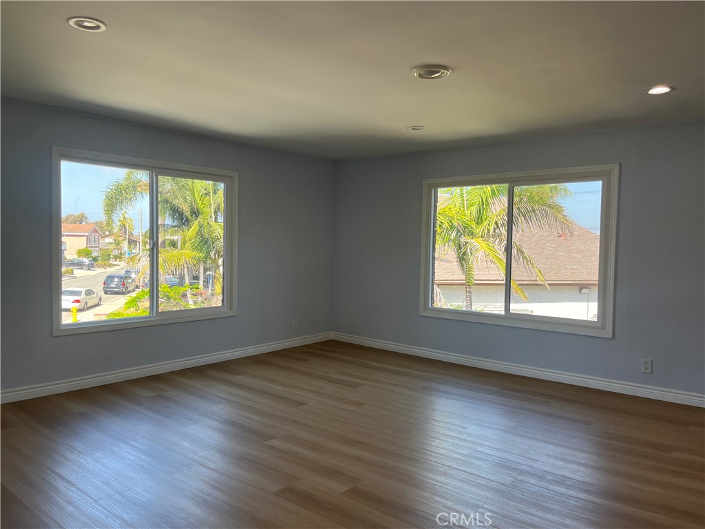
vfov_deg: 53.1
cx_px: 352
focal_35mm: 26
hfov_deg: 67.3
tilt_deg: -2.5
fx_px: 530
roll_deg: -1.0
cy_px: 264
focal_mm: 5.1
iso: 50
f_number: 1.6
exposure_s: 1/264
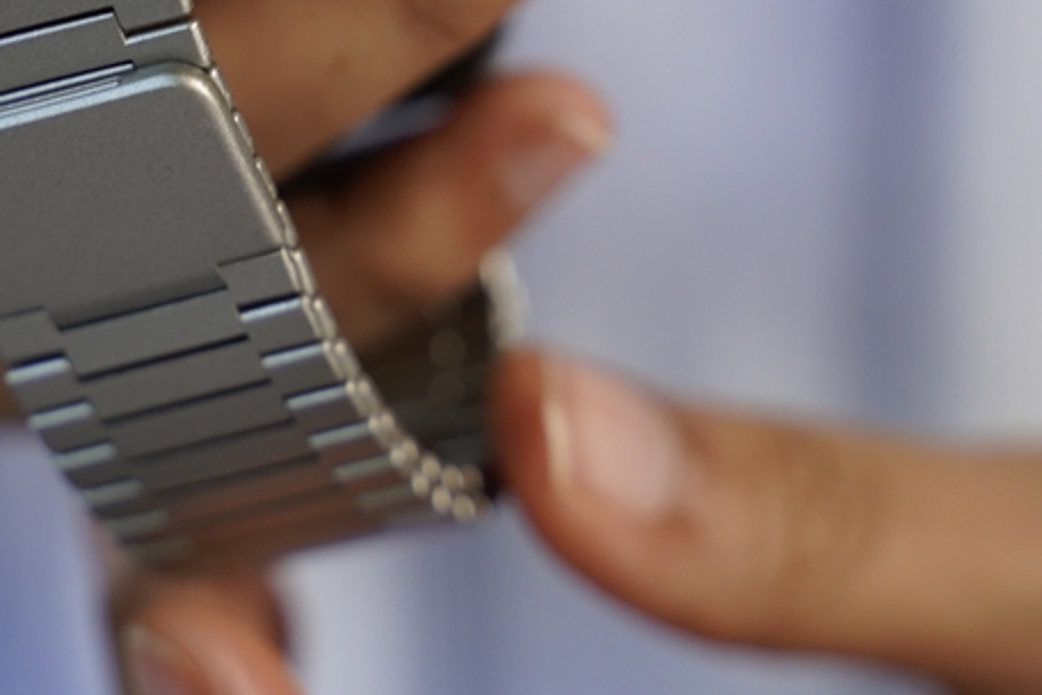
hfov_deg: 12.2
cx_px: 183
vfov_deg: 8.1
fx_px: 4862
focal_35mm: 168
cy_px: -32
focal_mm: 75
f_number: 4
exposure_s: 1/160
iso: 1250
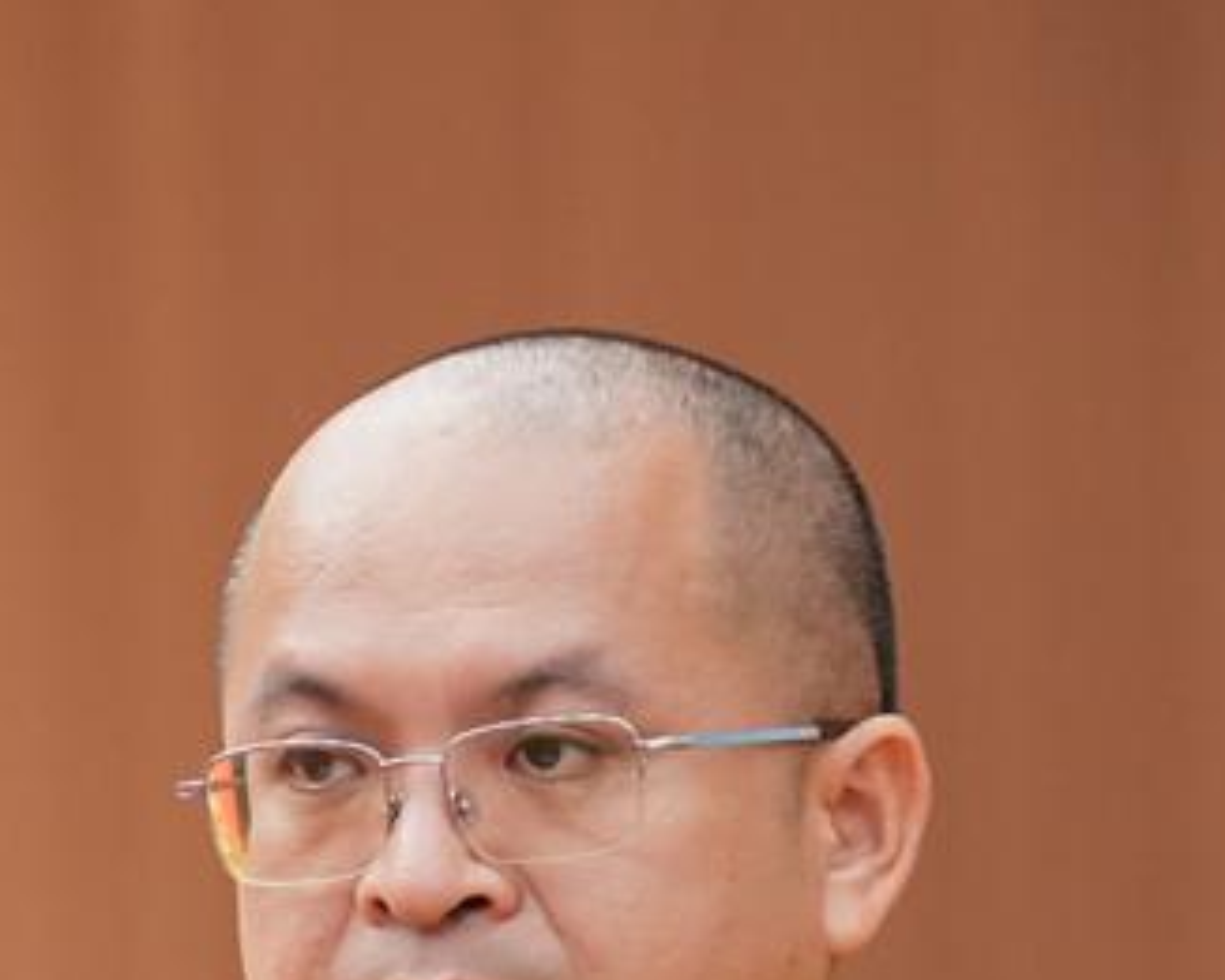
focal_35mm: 1037
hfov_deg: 1.9
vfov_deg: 1.5
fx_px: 37608
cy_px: 1423
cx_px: 410
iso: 3200
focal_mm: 200
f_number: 2.8
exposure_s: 1/200
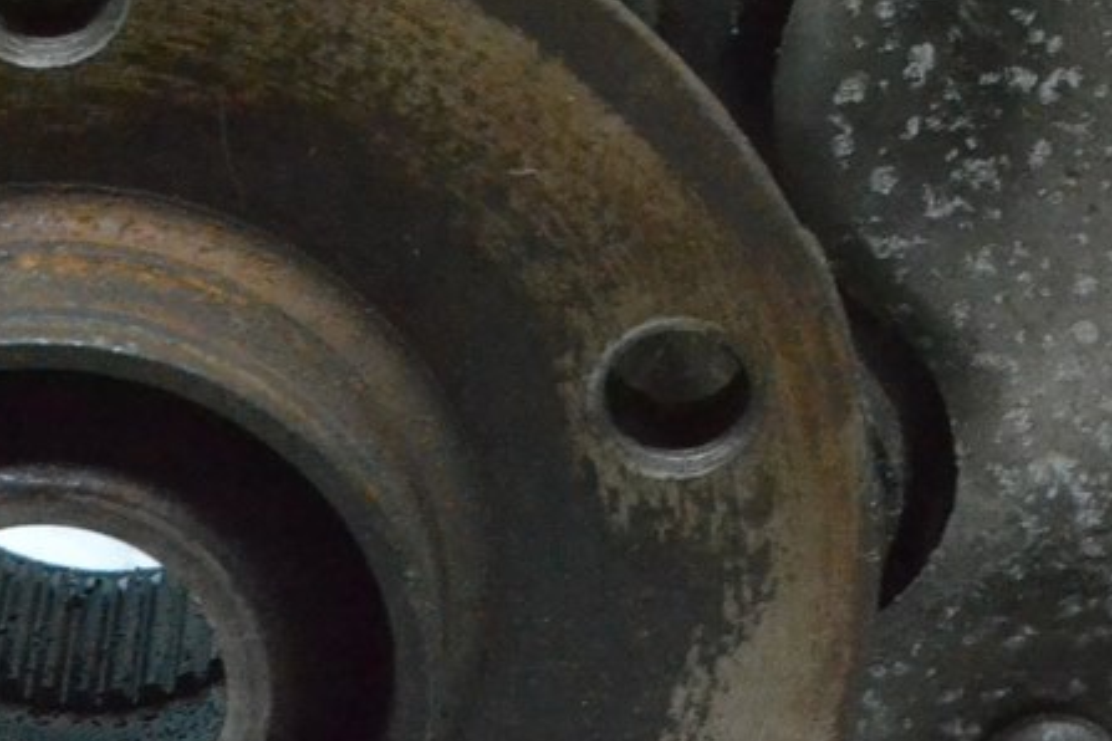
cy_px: 556
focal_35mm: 165
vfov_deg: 8.3
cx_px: -72
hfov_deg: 12.3
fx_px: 5096
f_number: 13
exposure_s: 1/100
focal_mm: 48
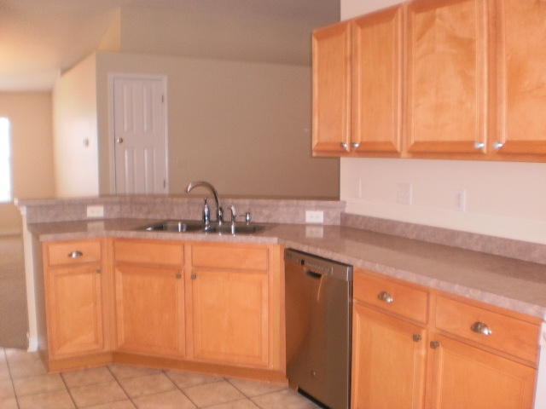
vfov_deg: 39.7
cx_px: 273
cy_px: 204
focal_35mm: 36
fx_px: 568
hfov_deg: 51.4
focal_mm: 6.3
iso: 160
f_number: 3.1
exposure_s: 1/30
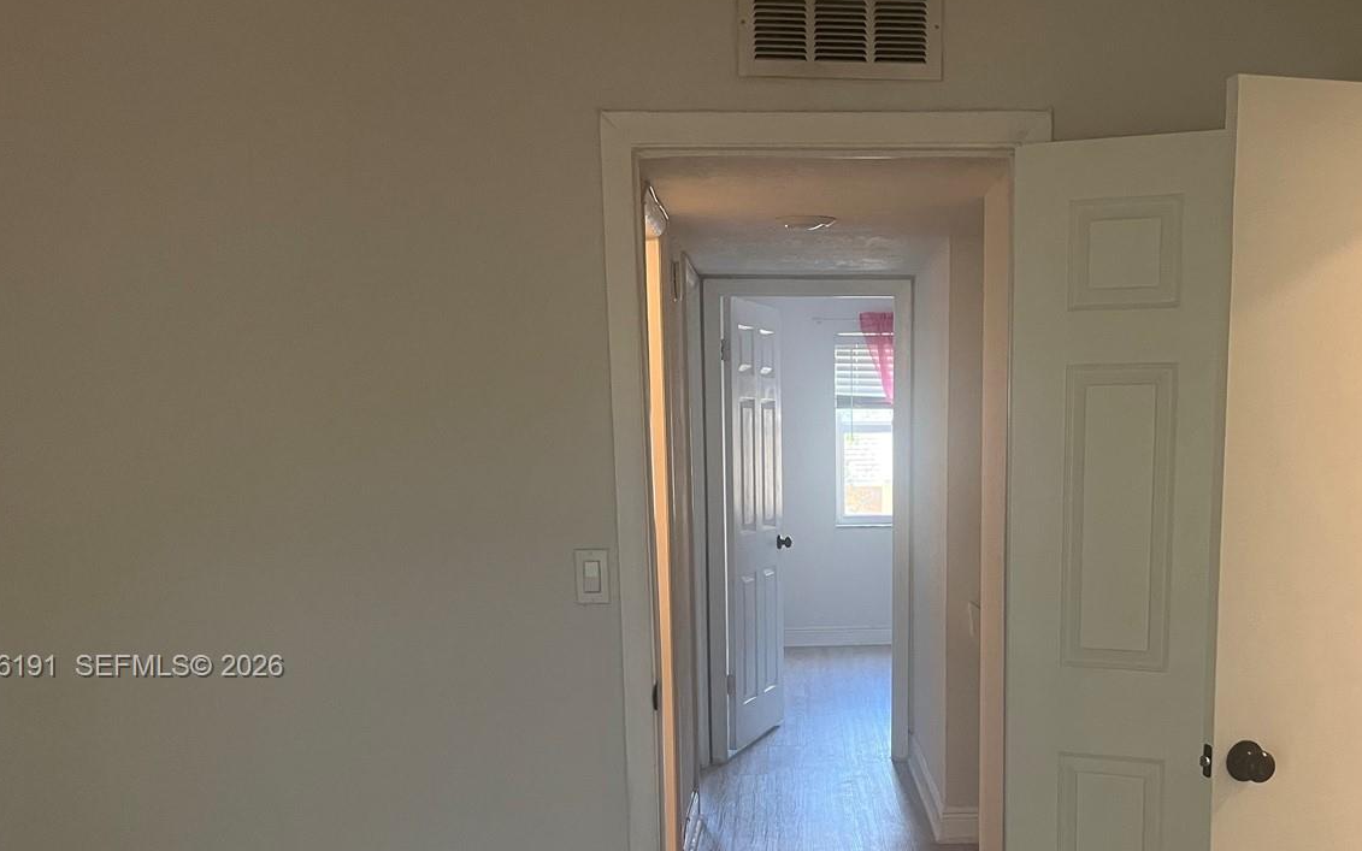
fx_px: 1448
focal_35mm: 39
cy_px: 668
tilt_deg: -9.7
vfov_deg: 32.0
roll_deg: -0.3
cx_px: 872
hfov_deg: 49.8
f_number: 1.6
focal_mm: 5.1
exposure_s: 1/60
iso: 160
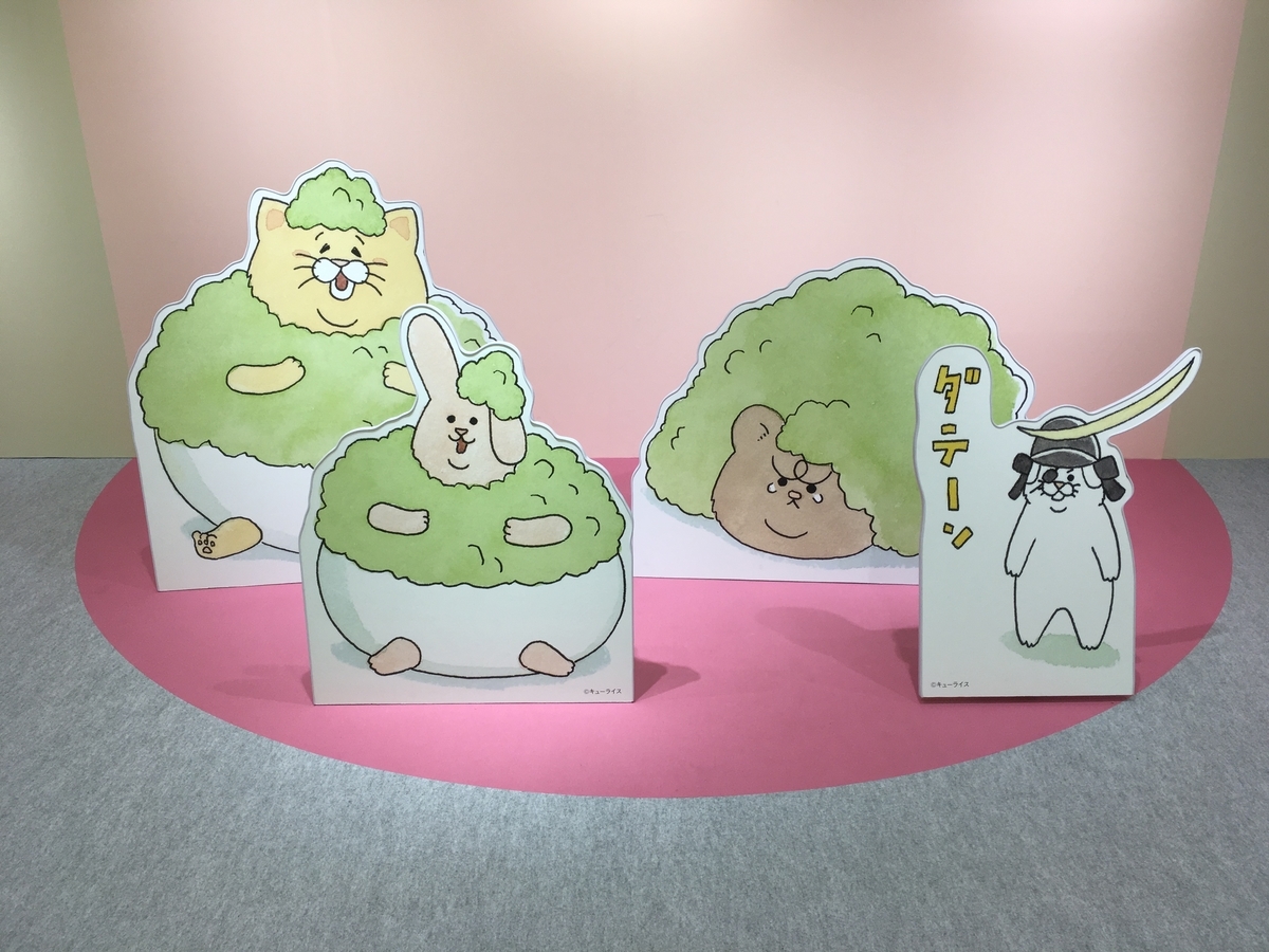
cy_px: 476
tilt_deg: -22.0
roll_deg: -0.1
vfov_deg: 48.2
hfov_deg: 61.7
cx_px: 634
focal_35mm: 29
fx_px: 1063
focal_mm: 4.15
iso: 40
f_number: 2.2
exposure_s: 1/120
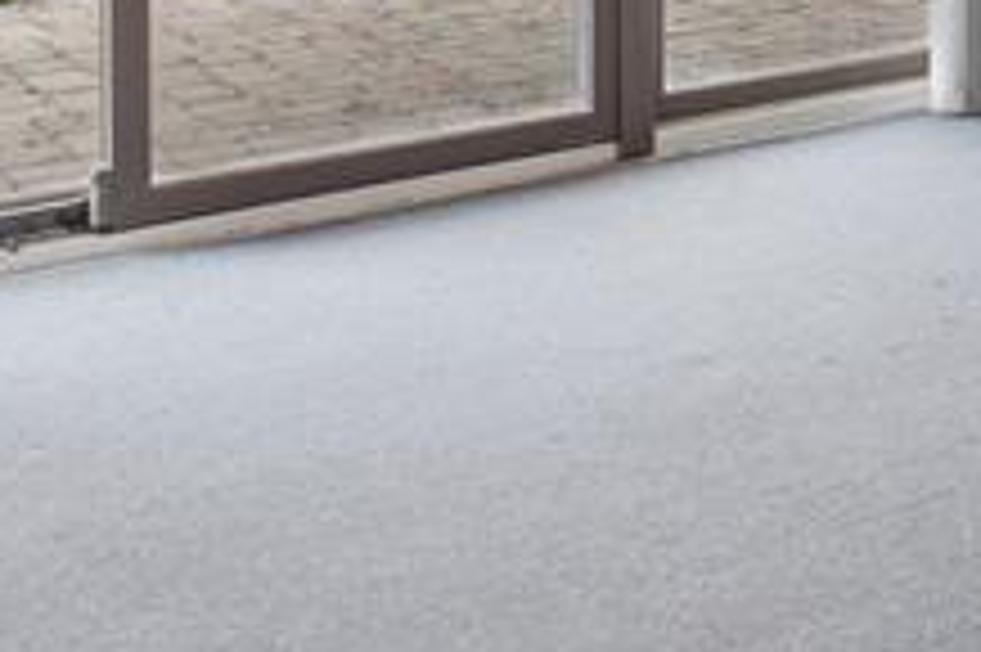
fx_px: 2106
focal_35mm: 77
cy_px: -391
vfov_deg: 15.8
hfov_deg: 21.4
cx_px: 1530
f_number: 8
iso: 400
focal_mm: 16.5
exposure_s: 1/25
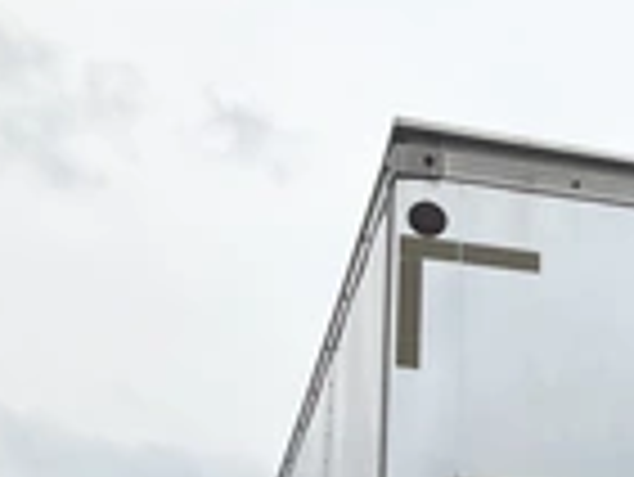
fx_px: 1503
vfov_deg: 17.6
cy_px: 468
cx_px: 832
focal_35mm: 82
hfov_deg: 21.5
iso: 25
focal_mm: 3
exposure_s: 1/3125
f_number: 1.8
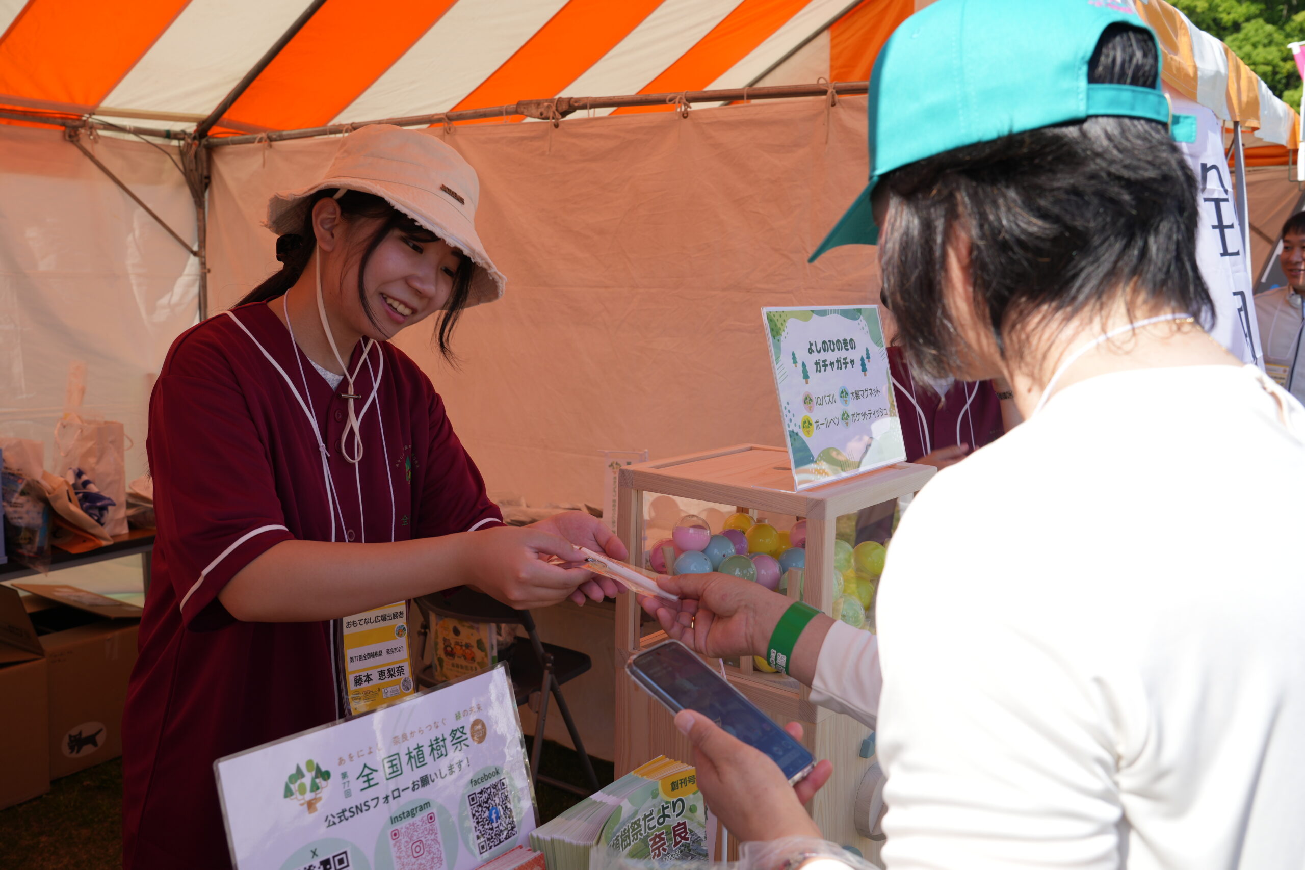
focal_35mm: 30
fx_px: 1087
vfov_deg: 43.6
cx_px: 652
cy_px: 435
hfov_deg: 61.9
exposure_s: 1/200
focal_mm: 30
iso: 125
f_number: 7.1
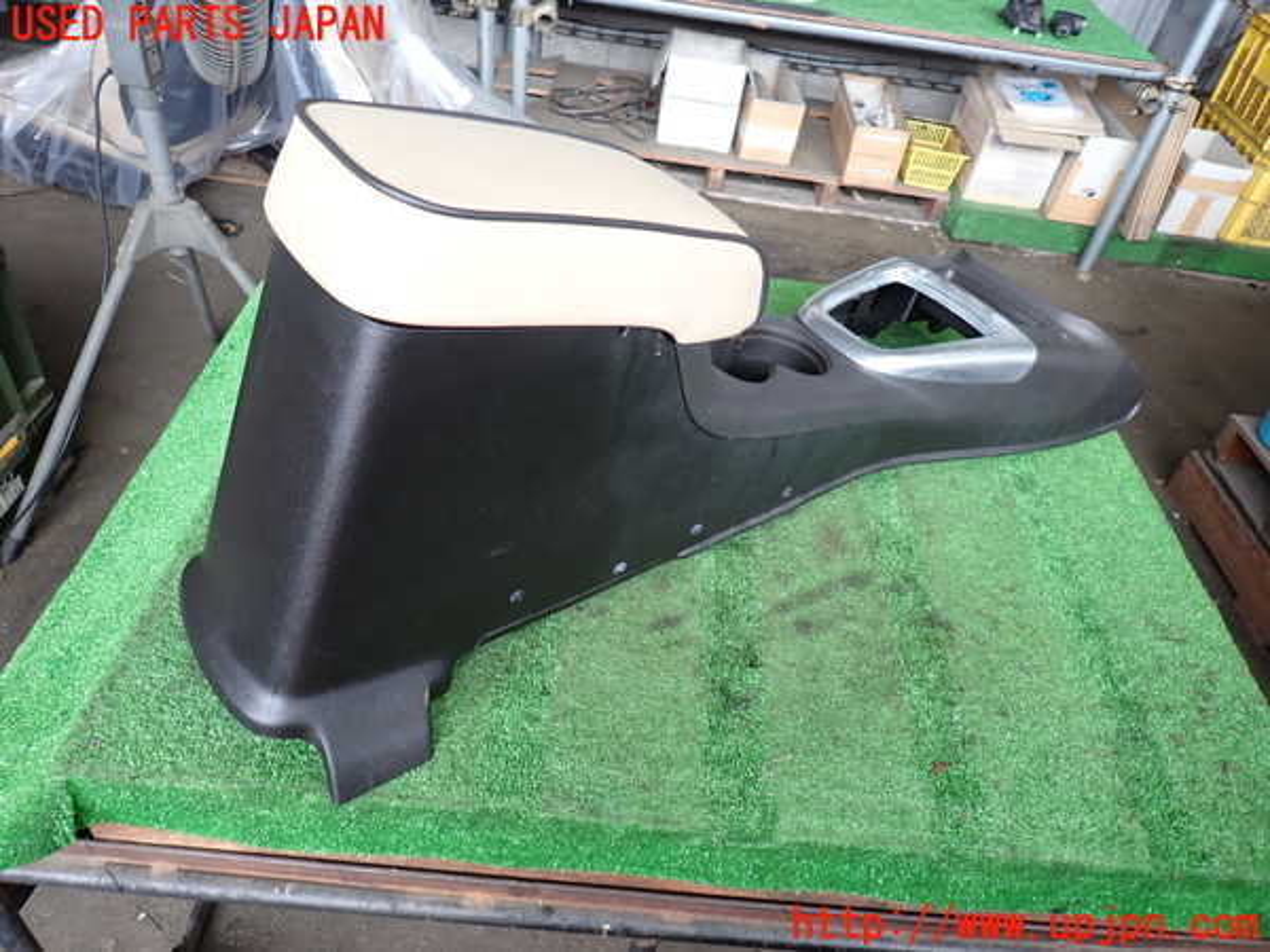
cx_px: 635
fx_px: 917
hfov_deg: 69.4
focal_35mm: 25
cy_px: 476
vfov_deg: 54.9
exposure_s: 1/60
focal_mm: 4.5
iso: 160
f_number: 2
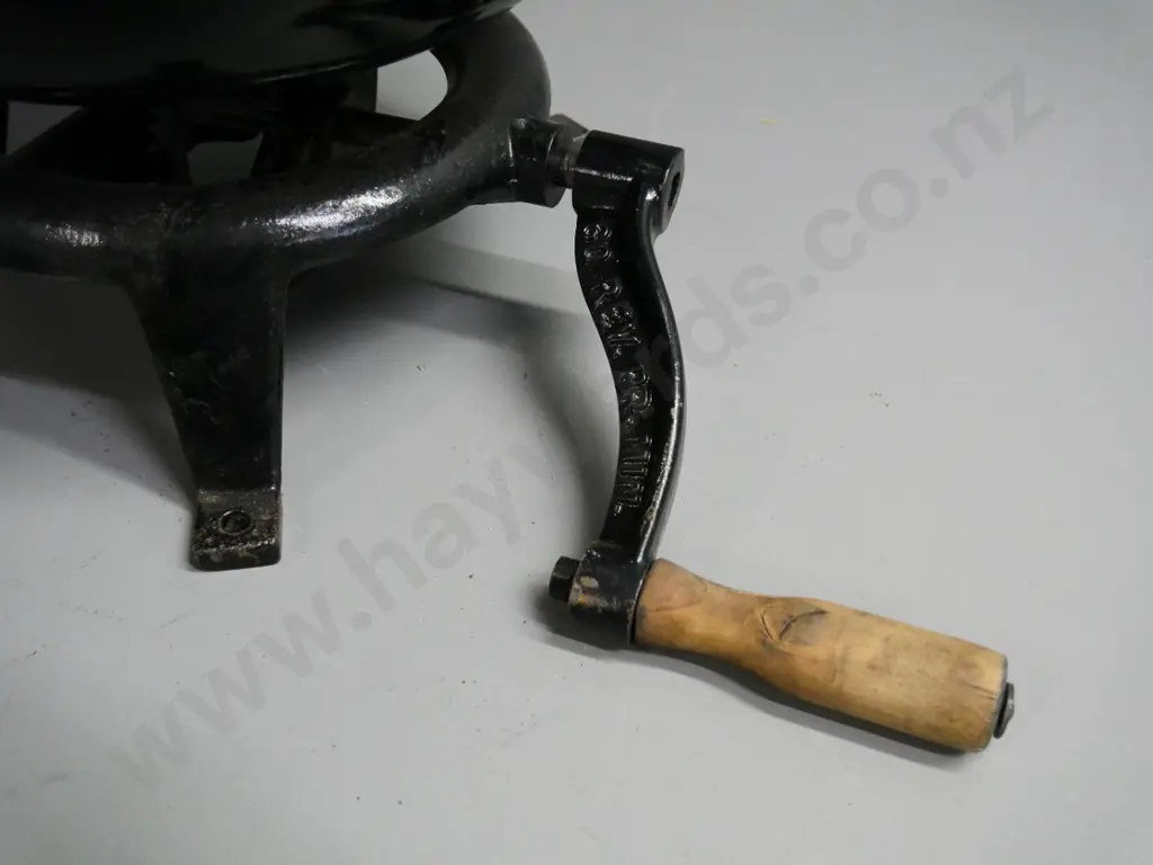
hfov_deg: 54.0
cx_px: 576
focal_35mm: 34
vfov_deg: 41.8
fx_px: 1132
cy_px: 432
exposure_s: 1/125
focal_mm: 17
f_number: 5
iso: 3200
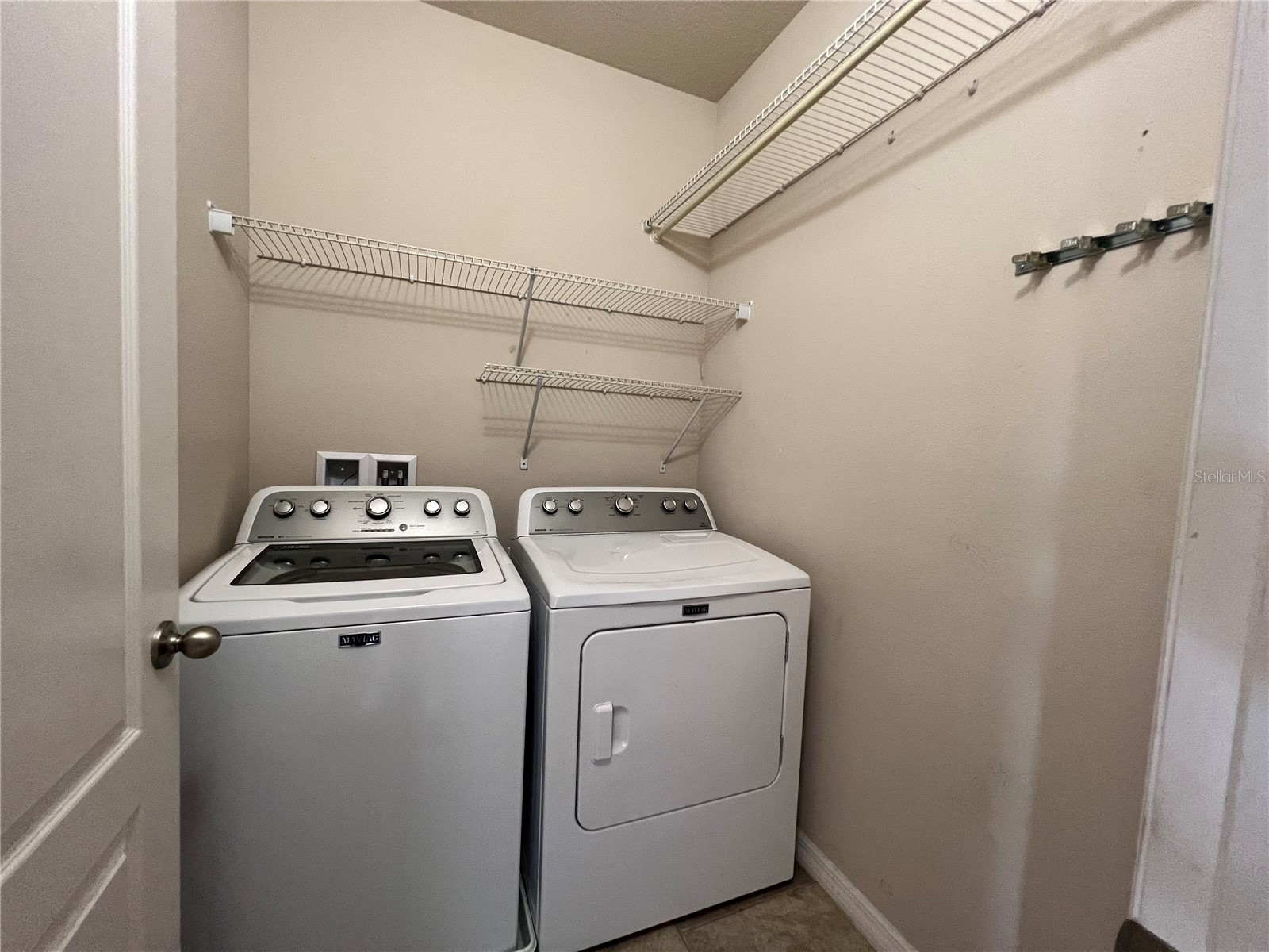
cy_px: 476
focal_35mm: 13
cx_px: 634
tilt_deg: -3.8
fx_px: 477
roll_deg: -2.2
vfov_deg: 89.9
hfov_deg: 106.2
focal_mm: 1.57
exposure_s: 1/60
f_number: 1.8
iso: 320
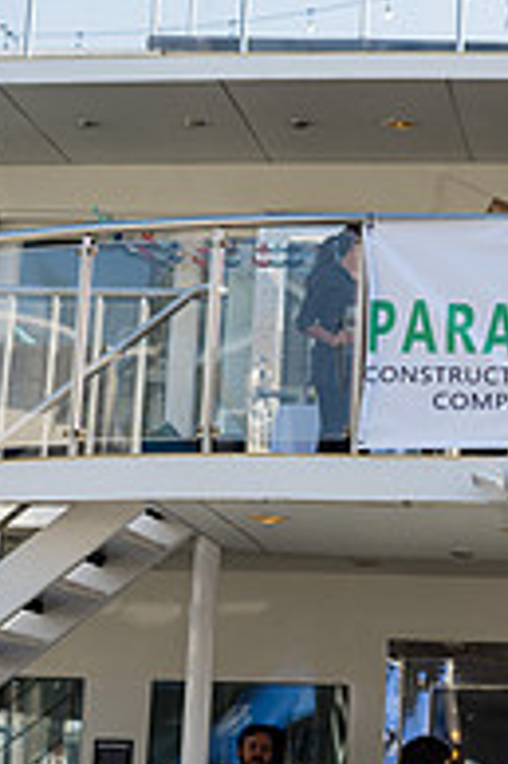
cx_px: 536
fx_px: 2460
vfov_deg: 17.6
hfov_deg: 11.6
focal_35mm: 116
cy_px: 193
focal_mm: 50
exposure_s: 1/2000
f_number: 2
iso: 80
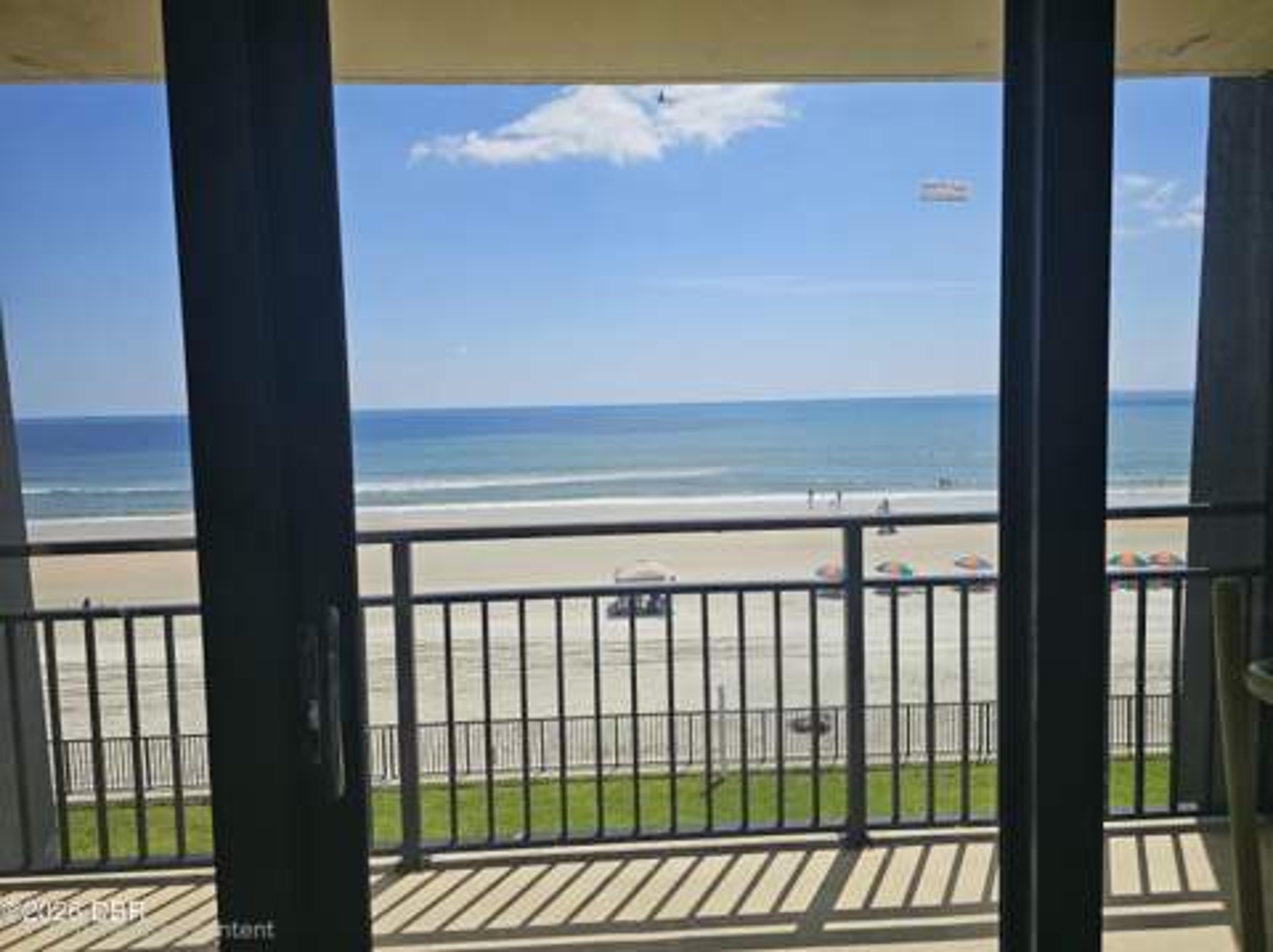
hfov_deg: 74.0
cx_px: 636
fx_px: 845
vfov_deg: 58.8
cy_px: 476
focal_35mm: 23
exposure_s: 1/769
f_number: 1.7
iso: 20
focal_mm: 6.3
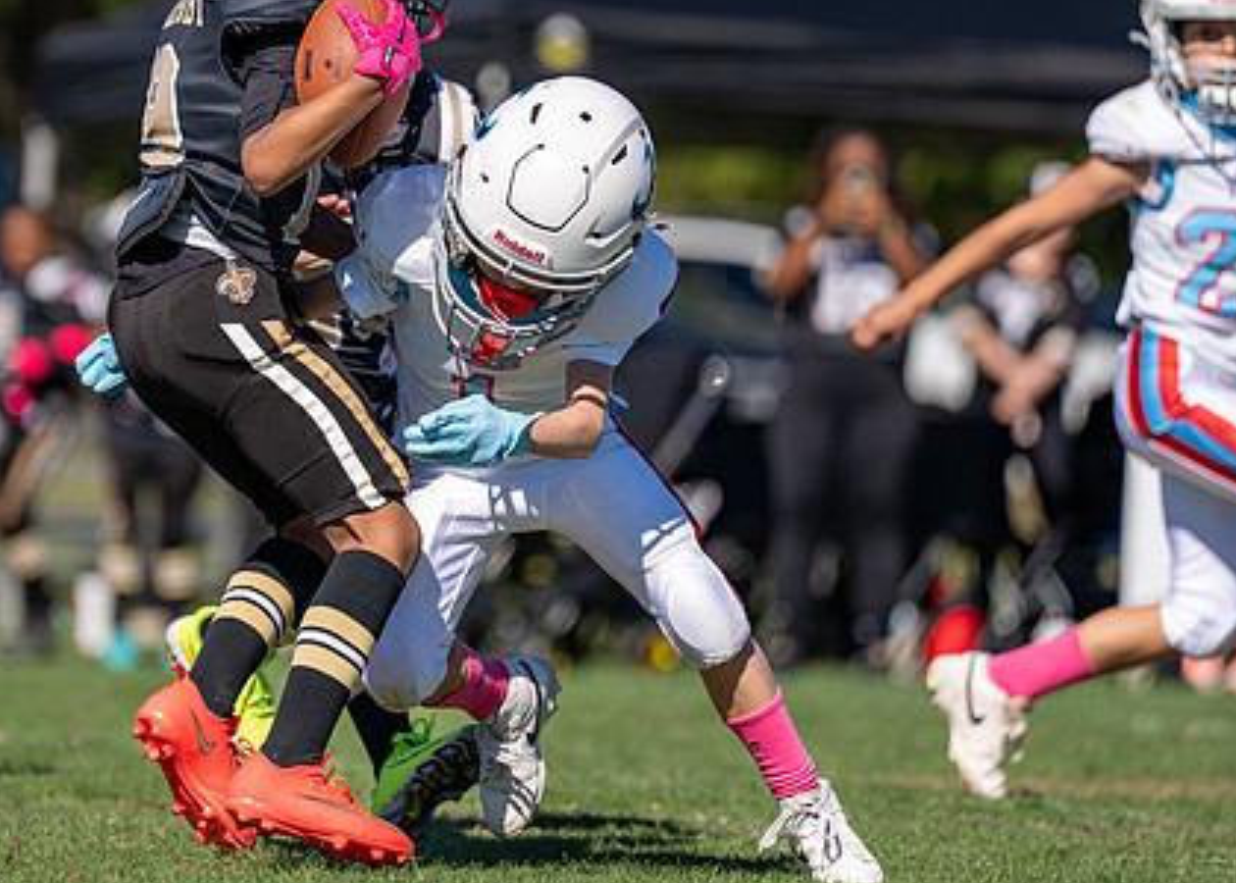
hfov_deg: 5.1
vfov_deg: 3.6
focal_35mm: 397
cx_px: 371
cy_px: 246
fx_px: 13936
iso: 100
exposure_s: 1/2500
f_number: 2.8
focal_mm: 200
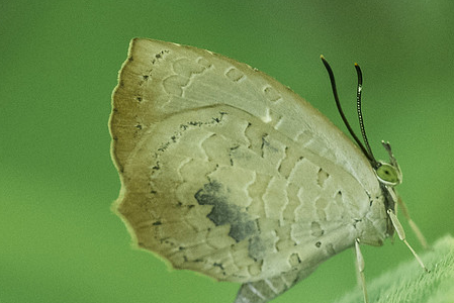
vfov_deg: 1.4
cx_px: 383
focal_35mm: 1013
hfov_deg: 2.0
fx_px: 12783
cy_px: 174
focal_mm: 150
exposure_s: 1/320
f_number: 4.5
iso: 800
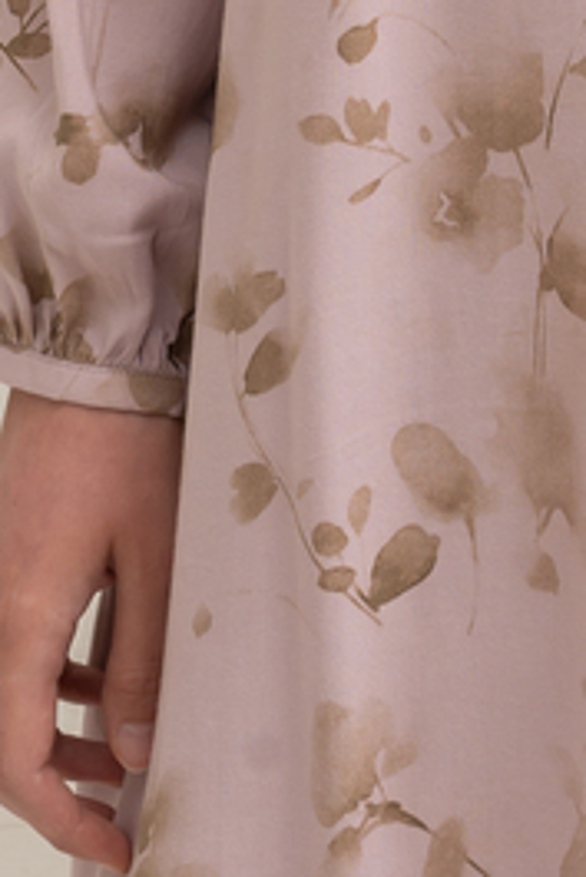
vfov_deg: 11.0
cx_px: 742
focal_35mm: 173
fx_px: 4218
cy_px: -784
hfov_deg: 7.9
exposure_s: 1/160
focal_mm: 34
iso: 100
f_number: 11
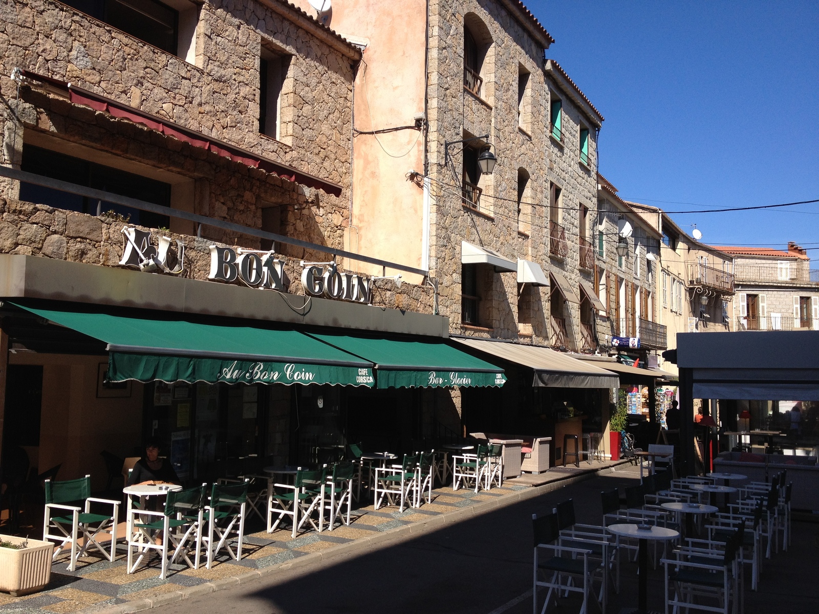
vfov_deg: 40.7
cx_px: 410
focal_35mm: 35
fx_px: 828
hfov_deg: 52.6
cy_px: 307
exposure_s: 1/1577
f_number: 2.4
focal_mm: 4.28
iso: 64
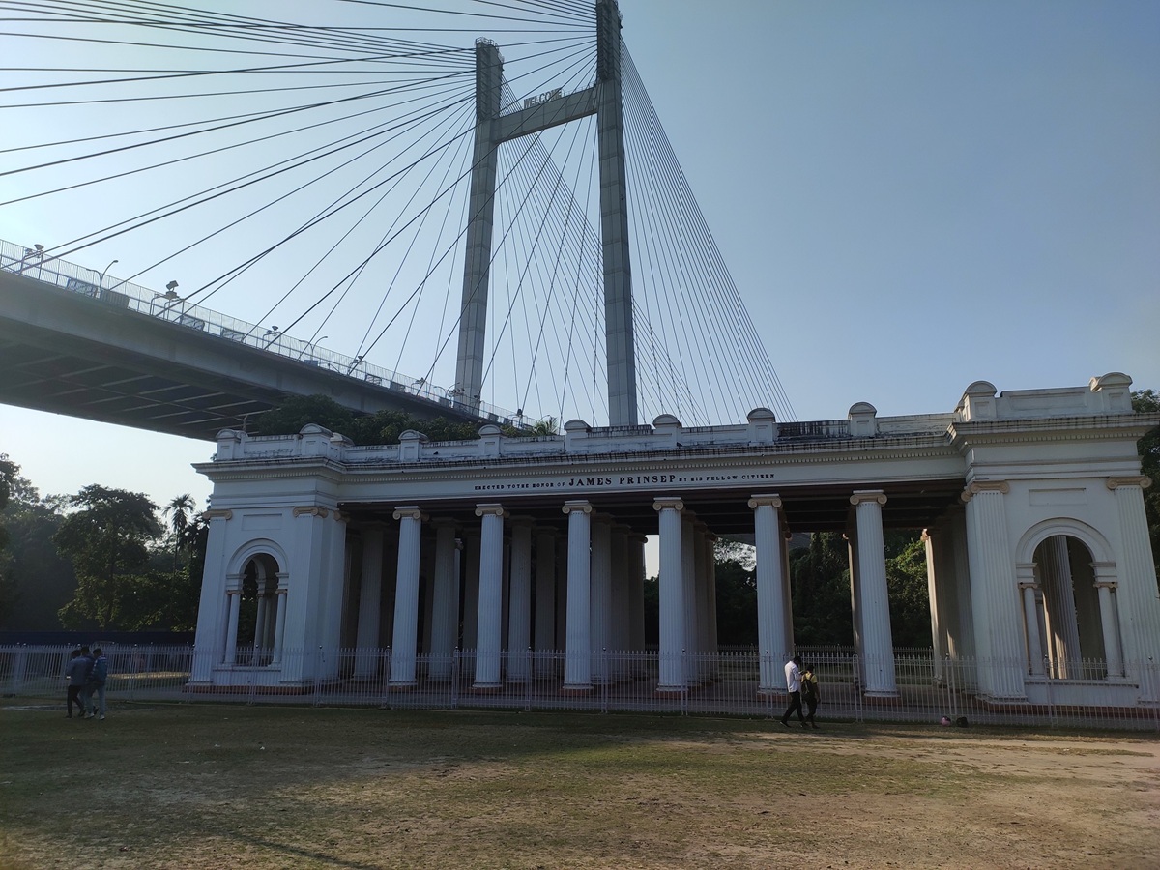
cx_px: 580
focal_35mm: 25
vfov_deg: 54.9
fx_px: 838
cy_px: 435
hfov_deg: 69.4
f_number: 1.79
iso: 114
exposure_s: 1/2594
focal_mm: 4.74
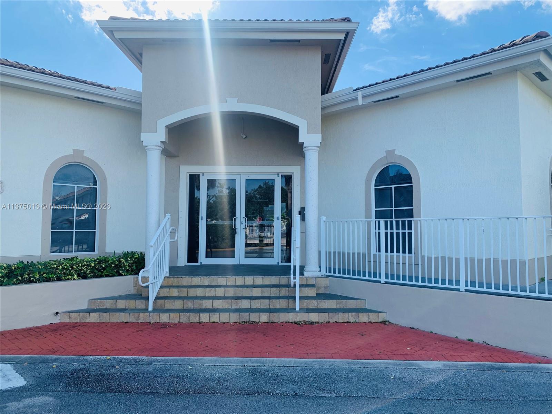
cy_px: 207
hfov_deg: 67.3
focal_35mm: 26
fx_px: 415
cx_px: 276
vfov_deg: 53.1
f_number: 1.8
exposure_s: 1/1032
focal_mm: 4.25
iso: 25
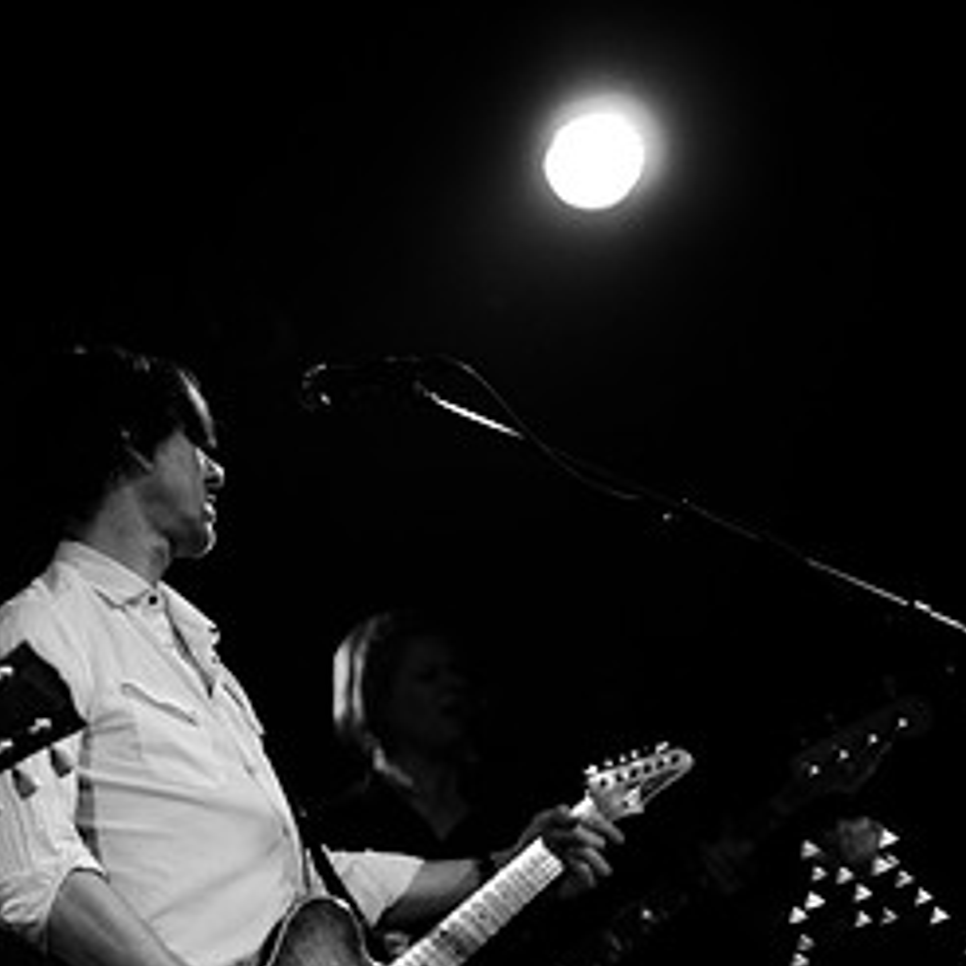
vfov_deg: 19.2
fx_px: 2842
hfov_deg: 18.5
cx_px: -134
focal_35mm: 90
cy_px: 699
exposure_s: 1/125
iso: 1600
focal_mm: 30
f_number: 1.8
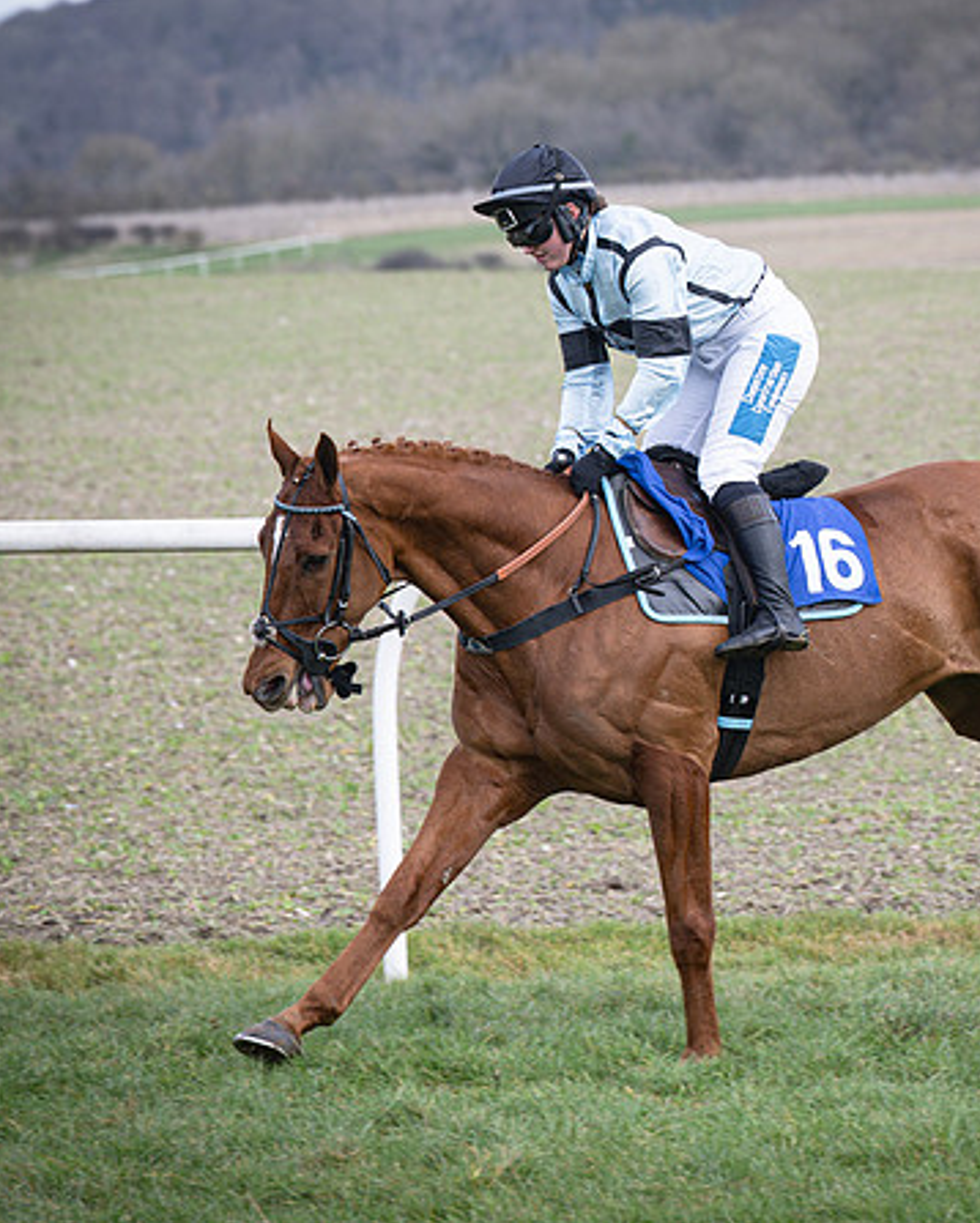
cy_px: 561
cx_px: 357
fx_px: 10507
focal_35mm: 290
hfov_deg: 5.3
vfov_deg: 6.7
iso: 200
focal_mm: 115
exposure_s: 1/640
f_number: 4
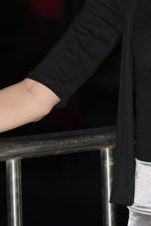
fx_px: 2123
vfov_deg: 6.1
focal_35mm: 338
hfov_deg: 4.1
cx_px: 179
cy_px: 21
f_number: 4.5
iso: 400
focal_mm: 90
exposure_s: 1/200
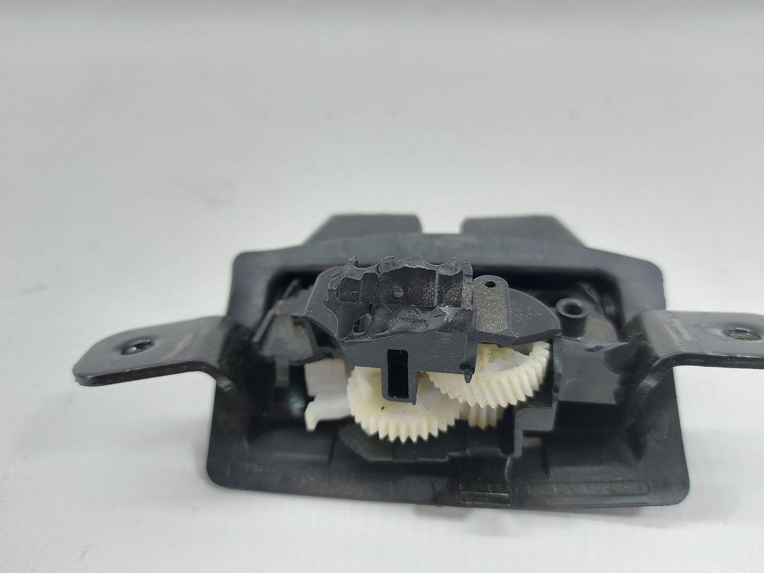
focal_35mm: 24
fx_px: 530
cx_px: 382
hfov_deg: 71.6
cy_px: 286
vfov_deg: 56.8
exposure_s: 1/50
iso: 80
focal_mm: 5.23
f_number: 1.8
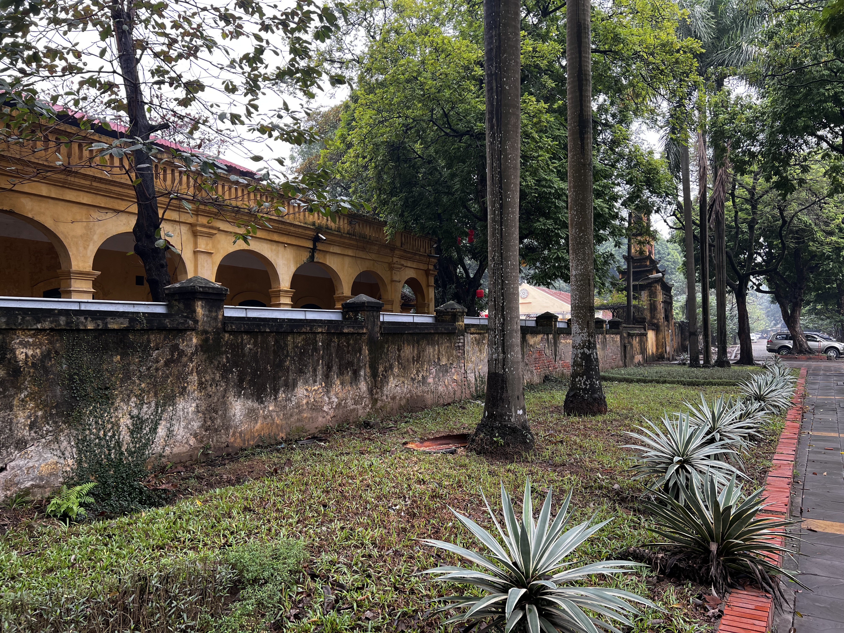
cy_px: 316
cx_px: 422
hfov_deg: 67.3
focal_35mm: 26
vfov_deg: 53.1
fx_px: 634
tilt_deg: +2.7
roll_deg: +1.1
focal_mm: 5.7
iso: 50
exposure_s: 1/166
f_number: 1.5
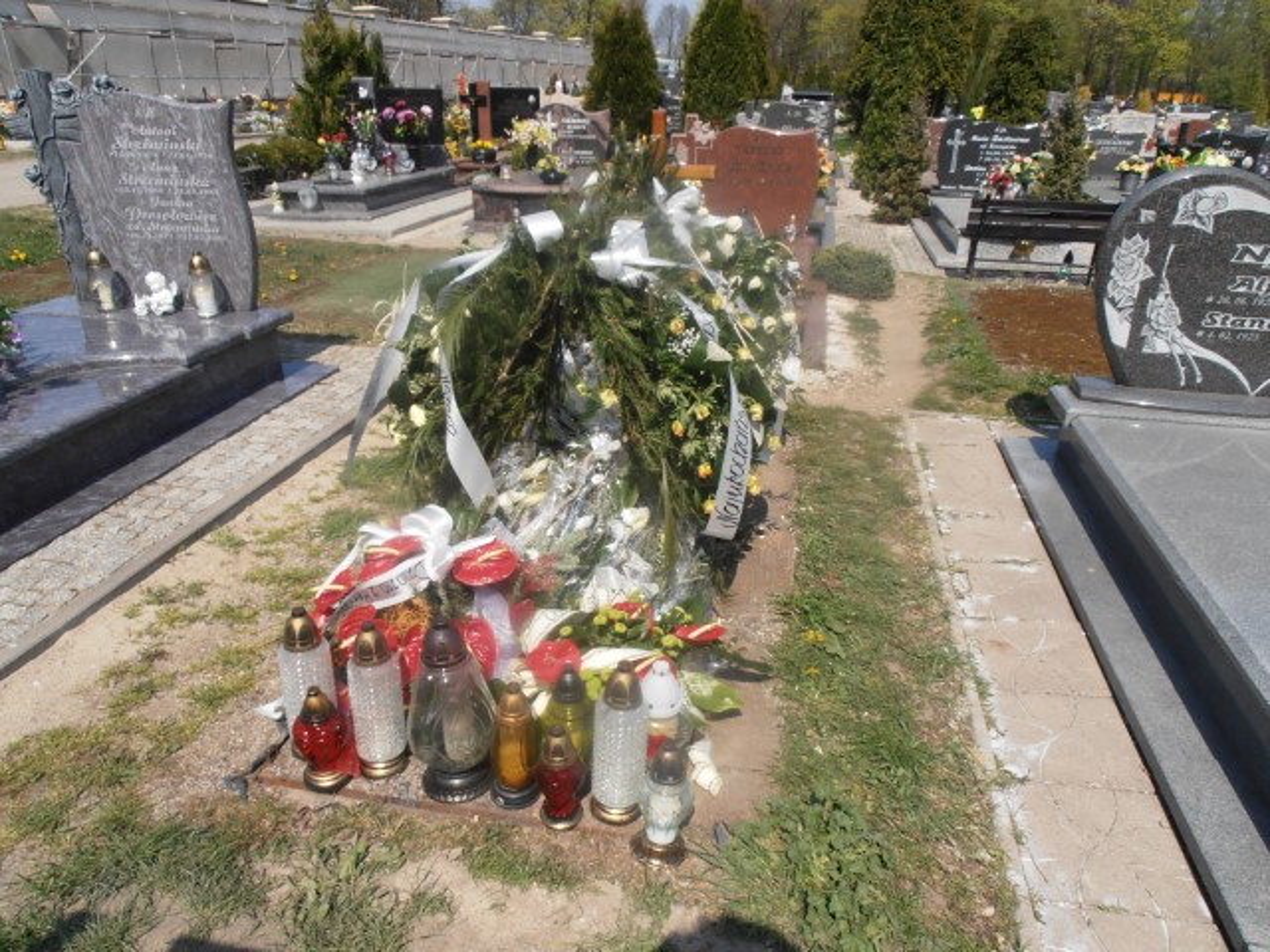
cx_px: 635
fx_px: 881
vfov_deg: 56.8
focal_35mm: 24
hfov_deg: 71.6
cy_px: 476
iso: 80
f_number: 7.9
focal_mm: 4.2
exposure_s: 1/250
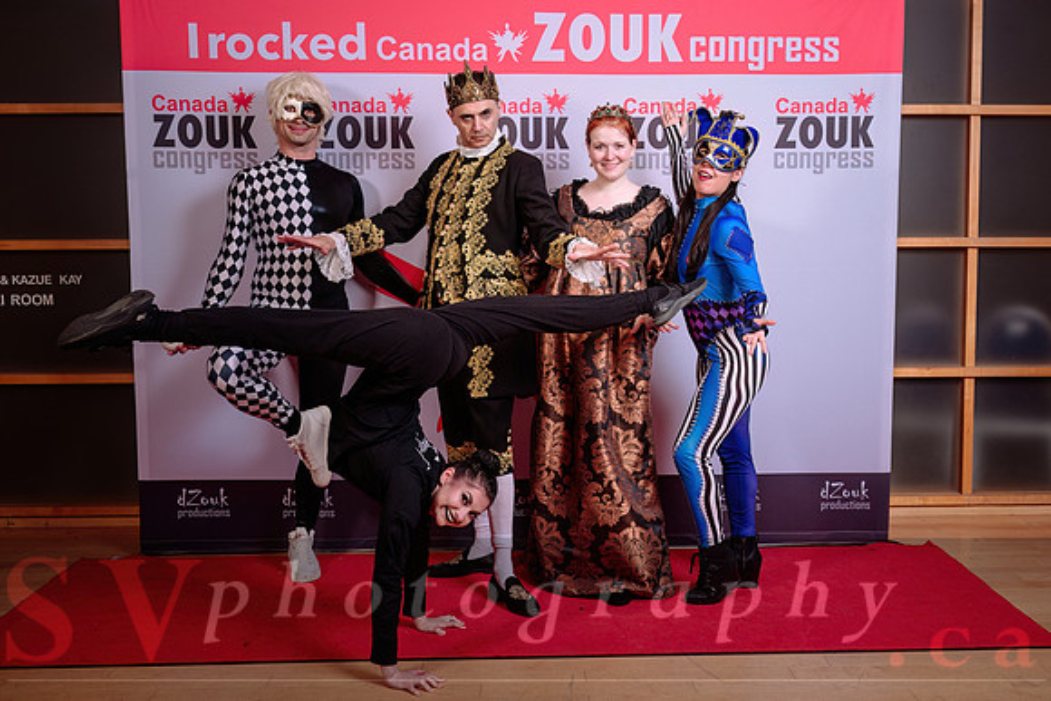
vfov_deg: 33.4
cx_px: 573
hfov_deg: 48.4
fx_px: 1167
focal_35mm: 40
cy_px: 334
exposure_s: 1/200
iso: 100
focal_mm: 32.5
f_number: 5.6
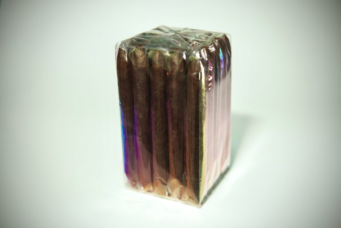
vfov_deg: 27.0
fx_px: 474
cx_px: 170
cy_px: 114
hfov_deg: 39.6
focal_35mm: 50
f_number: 2.8
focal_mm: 50
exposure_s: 1/50
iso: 800
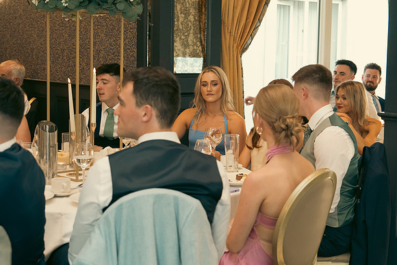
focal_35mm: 64
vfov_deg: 21.3
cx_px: 198
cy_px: 132
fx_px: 706
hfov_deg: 31.4
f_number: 3.5
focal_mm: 43
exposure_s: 1/160
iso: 2500
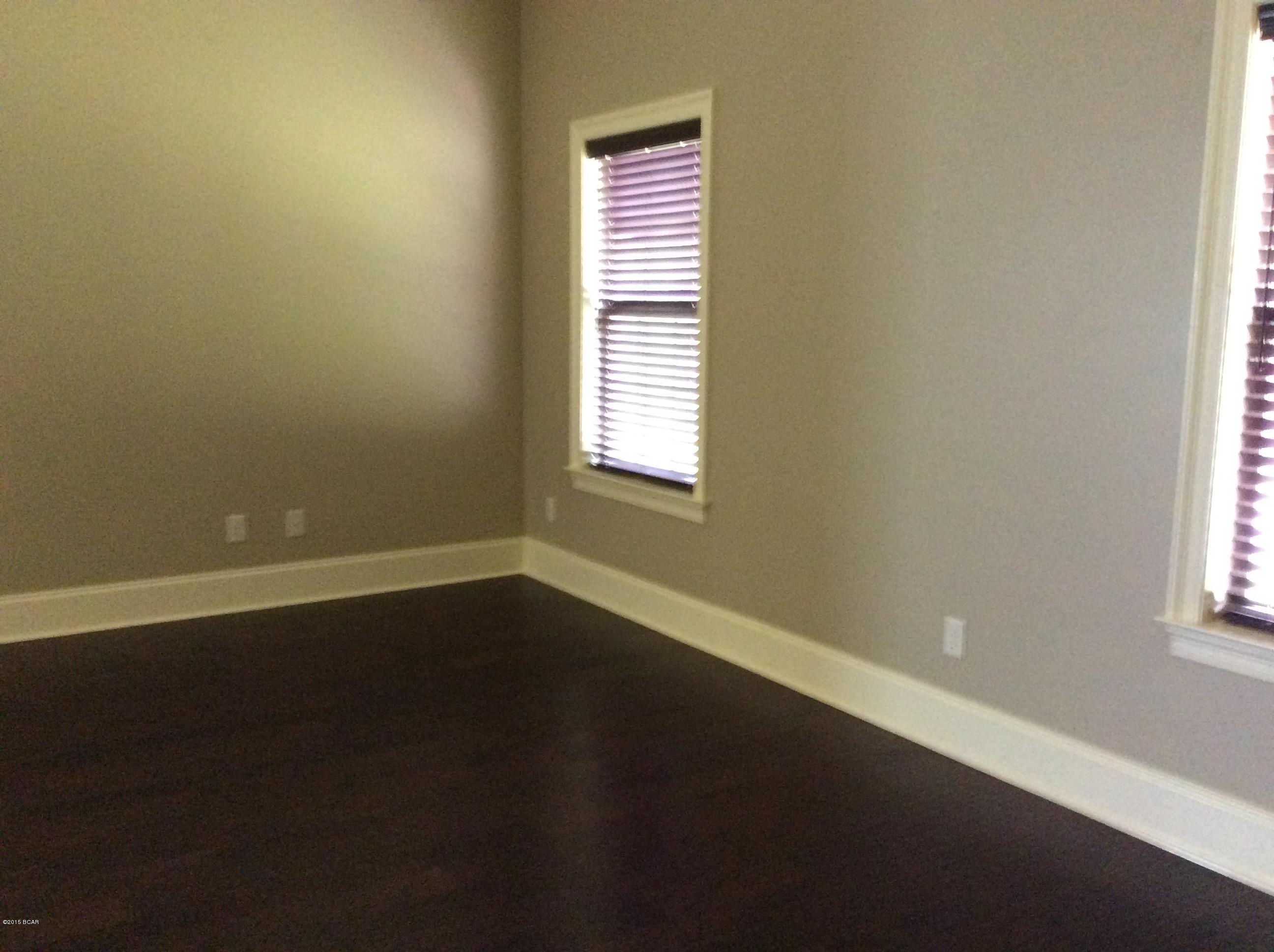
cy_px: 476
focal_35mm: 32
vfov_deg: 44.1
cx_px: 637
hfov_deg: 56.9
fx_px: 1176
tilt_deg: -9.6
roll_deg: +0.3
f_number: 2.4
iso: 400
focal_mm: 3.3
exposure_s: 1/15
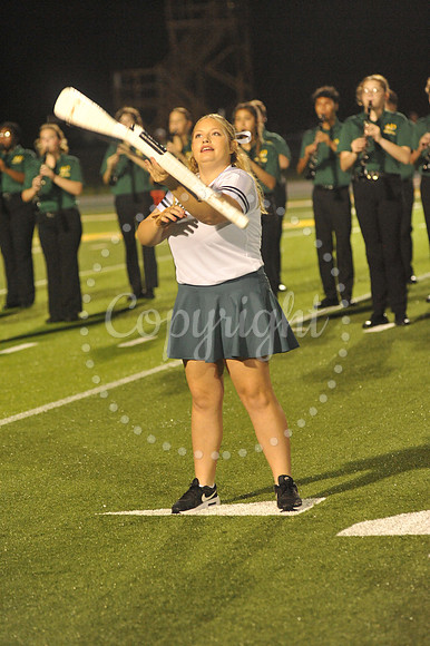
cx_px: 215
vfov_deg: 13.3
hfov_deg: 8.8
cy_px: 323
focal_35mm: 155
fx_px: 2780
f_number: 4
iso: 6400
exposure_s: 1/250
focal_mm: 155
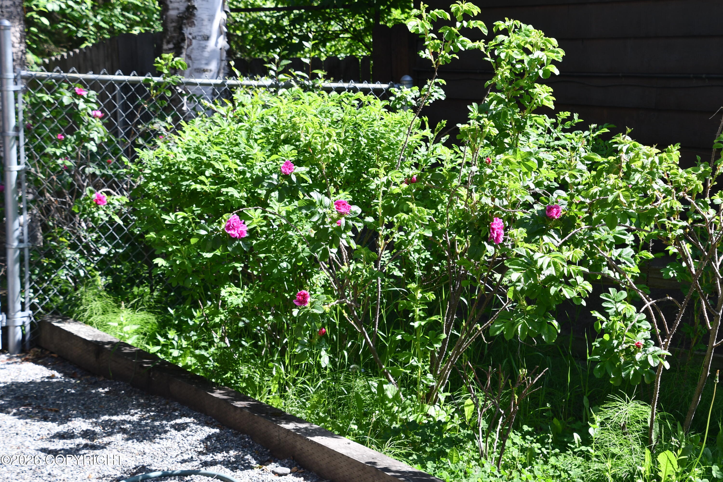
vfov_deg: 14.3
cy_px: 241
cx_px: 362
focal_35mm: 96
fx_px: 1928
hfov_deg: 21.2
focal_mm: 48
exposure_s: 1/250
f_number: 7.1
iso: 200
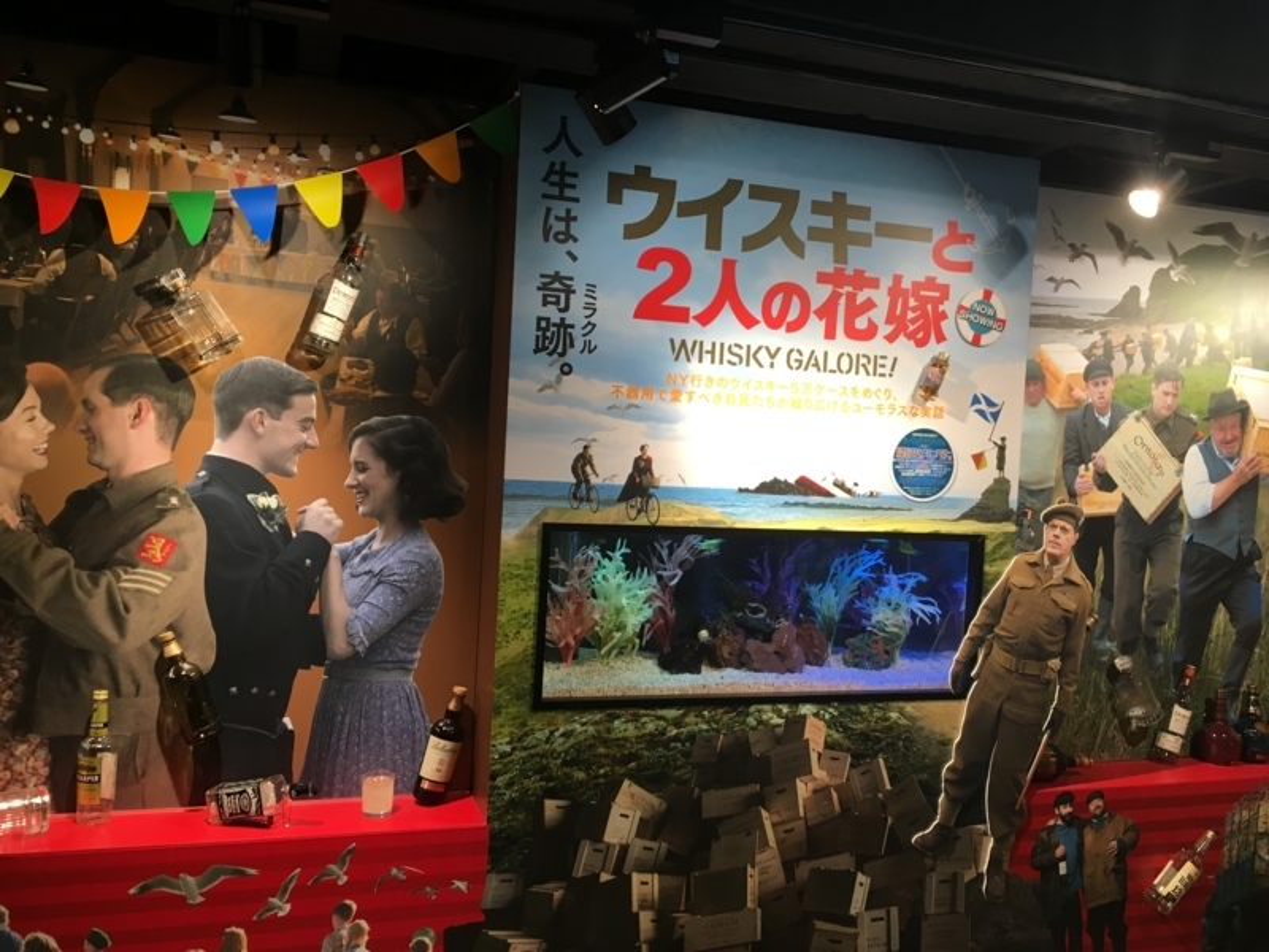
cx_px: 634
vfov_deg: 48.2
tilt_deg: -2.7
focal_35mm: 29
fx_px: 1063
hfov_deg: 61.7
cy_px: 476
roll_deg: -2.6
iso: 32
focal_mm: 4.15
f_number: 2.2
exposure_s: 1/30
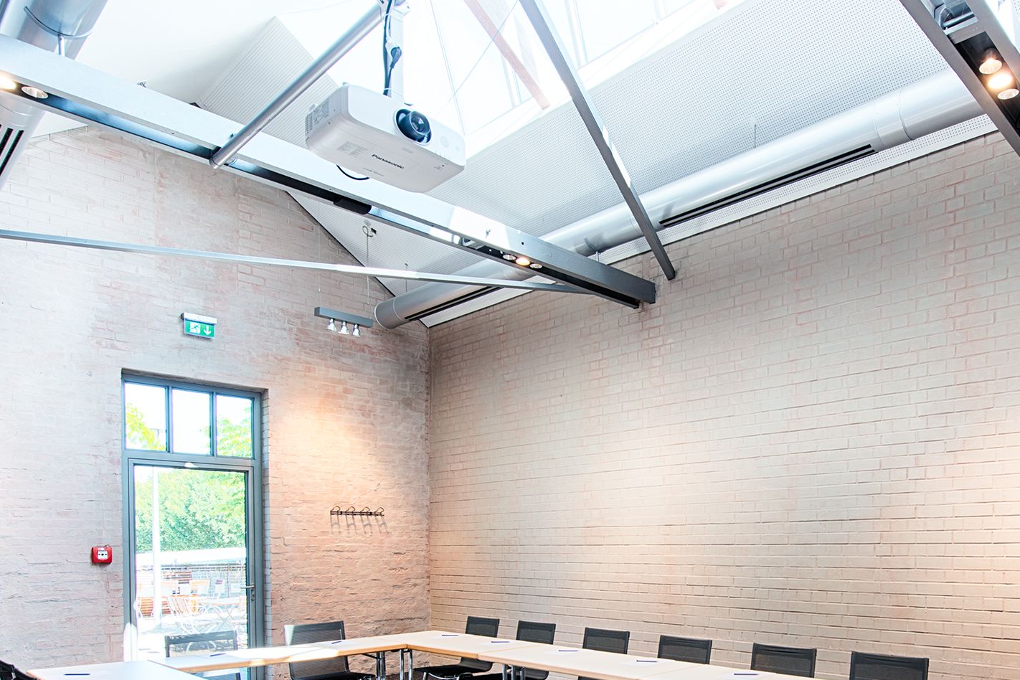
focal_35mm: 27
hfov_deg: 65.2
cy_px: 559
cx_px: 699
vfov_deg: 45.1
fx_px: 765
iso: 100
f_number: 8
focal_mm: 16
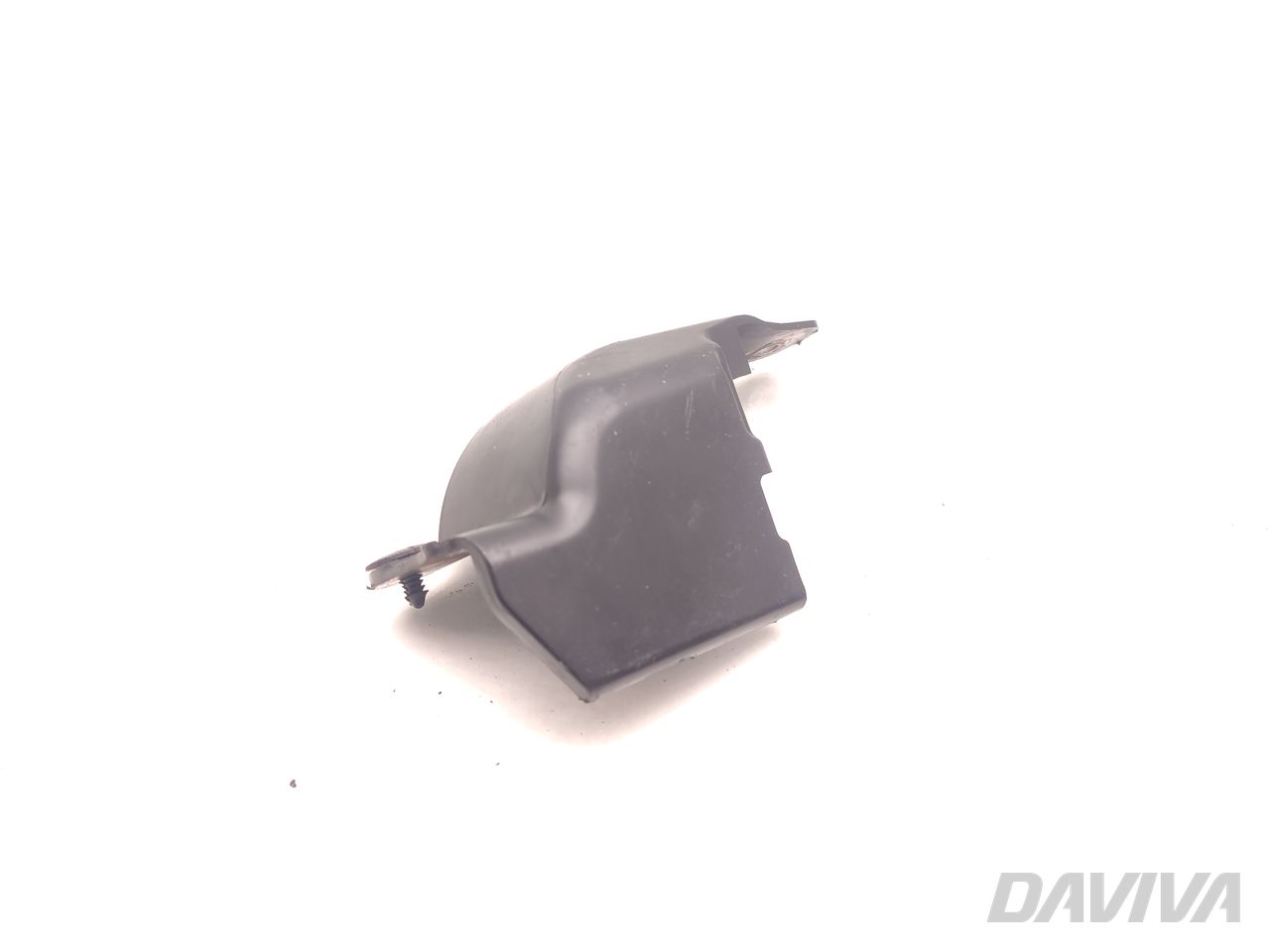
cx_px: 635
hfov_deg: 71.6
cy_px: 476
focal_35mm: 24
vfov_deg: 56.8
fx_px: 881
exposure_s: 1/80
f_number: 1.89
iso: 160
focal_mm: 5.89
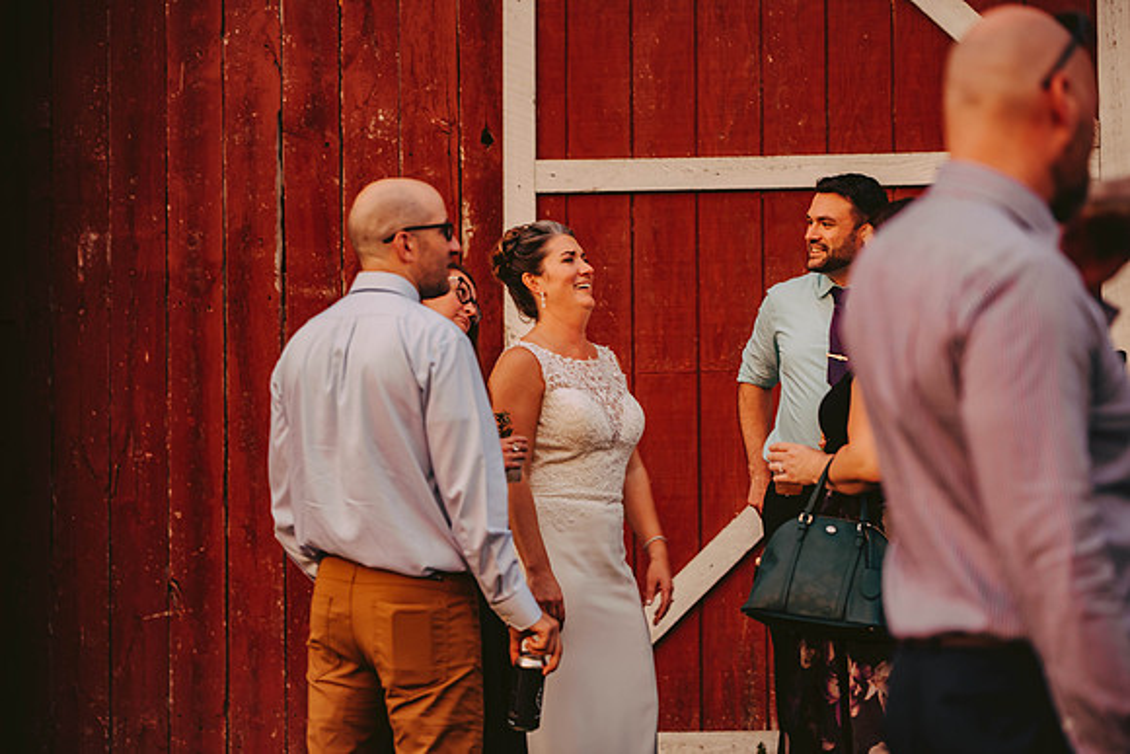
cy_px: 377
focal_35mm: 100
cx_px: 565
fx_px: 3139
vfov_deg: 13.7
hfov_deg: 20.4
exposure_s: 1/100
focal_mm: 100
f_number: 2.8
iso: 640
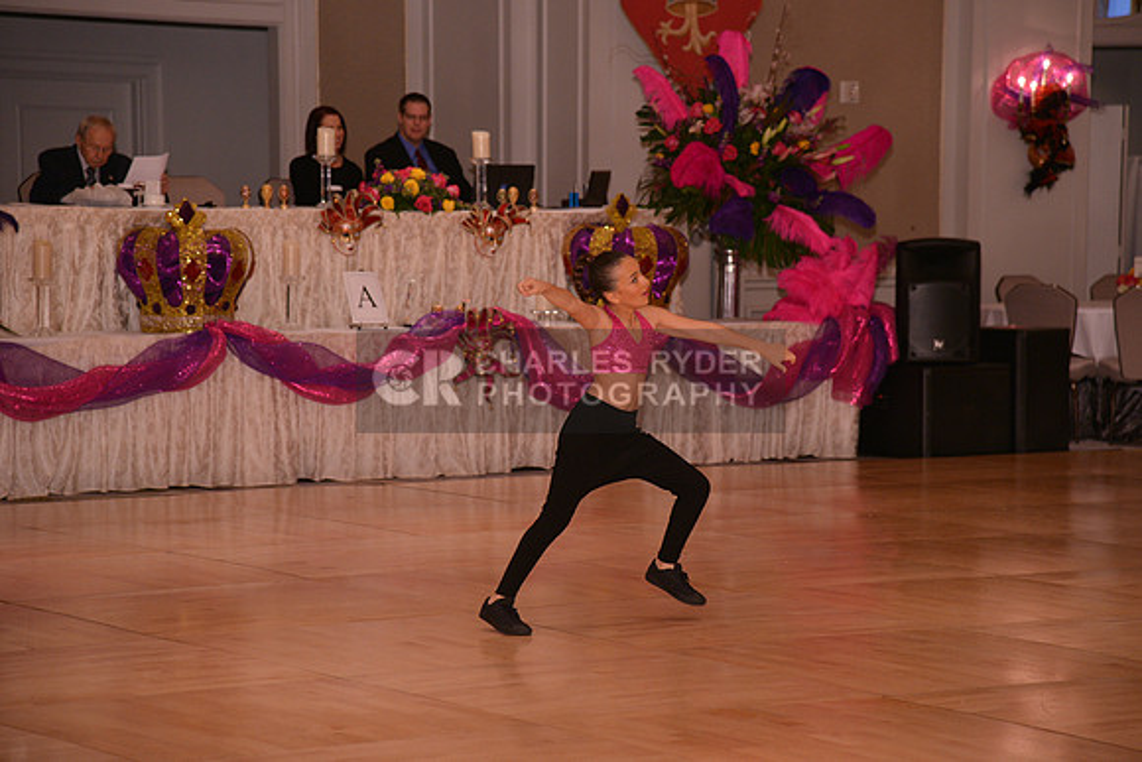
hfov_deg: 17.1
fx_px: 3807
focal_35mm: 120
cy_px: 381
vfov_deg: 11.4
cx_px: 571
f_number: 4.5
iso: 1250
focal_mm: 120
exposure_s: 1/250
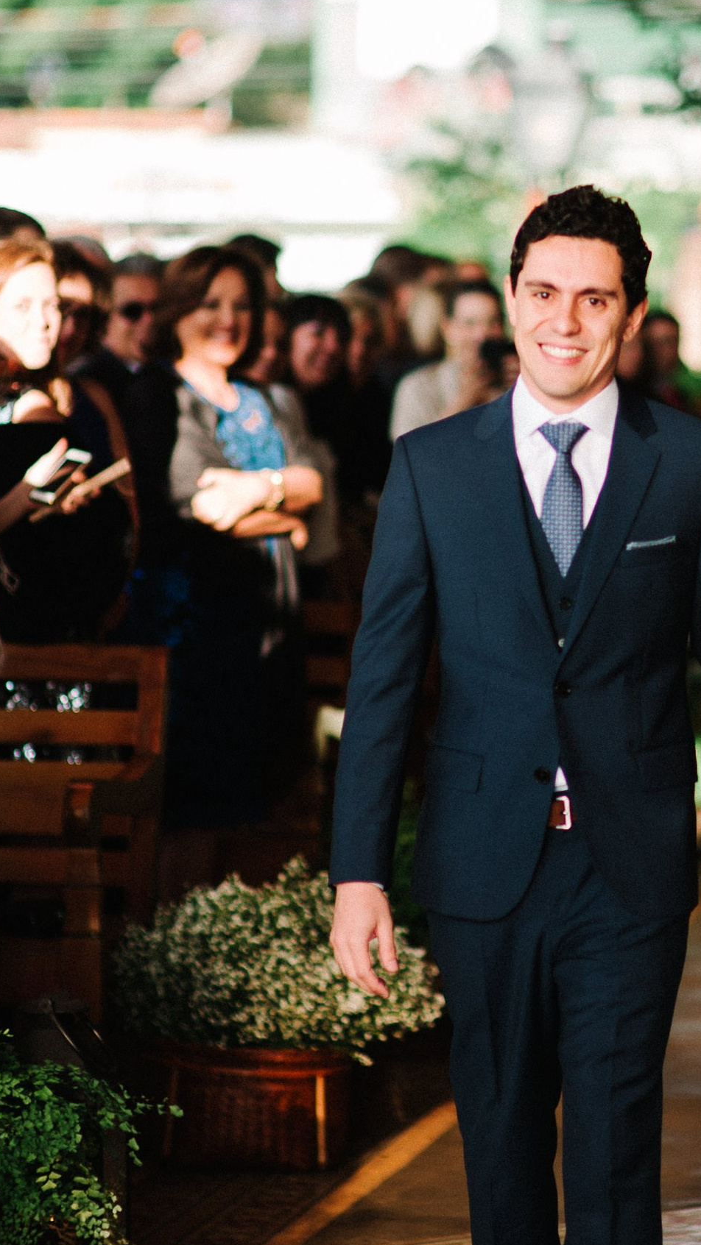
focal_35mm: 154
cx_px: 656
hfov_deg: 7.9
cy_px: 533
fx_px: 5088
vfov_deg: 14.0
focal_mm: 85
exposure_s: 1/1250
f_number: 1.8
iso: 200
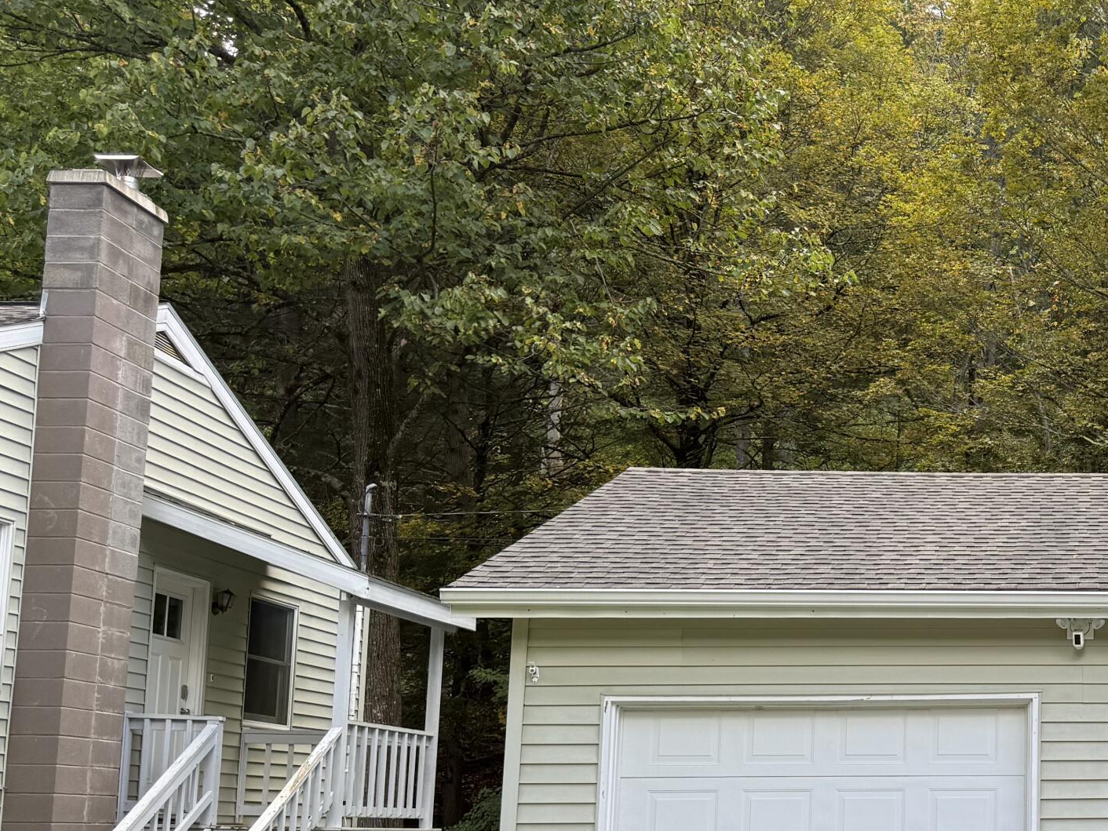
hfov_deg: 34.0
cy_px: 603
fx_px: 1632
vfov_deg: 28.2
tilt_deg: +8.1
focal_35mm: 51
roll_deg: +0.3
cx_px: 1119
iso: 80
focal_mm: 6.76
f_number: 1.78
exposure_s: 1/476
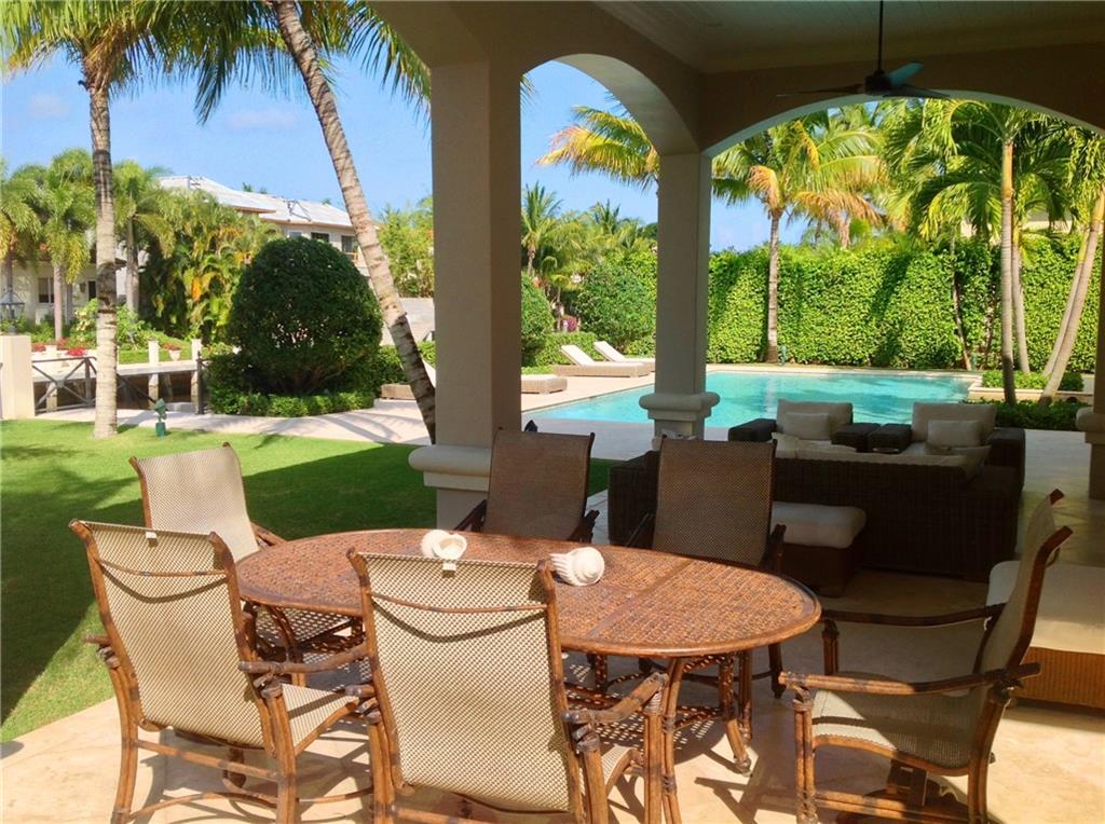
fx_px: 1115
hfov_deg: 52.7
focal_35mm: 35
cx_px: 552
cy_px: 412
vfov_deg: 40.6
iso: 50
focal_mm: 4.28
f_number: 2.4
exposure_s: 1/1008
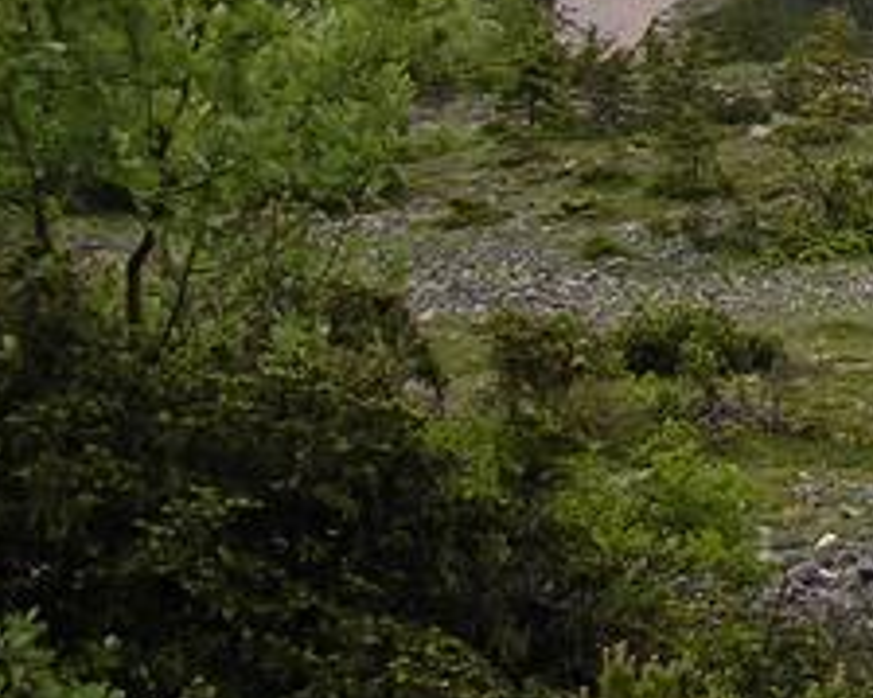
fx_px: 2738
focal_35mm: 106
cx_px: 1158
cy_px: -62
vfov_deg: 14.2
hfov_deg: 17.0
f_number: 2.8
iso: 100
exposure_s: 1/224
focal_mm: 5.8
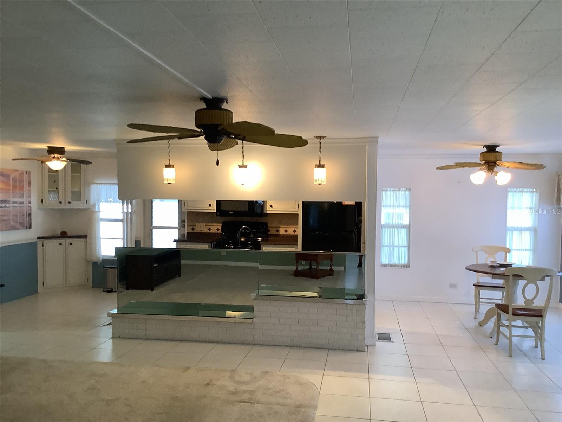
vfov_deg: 45.4
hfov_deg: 58.4
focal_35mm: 31
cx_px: 281
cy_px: 211
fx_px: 503
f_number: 2.4
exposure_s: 1/60
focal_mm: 3.3
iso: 200
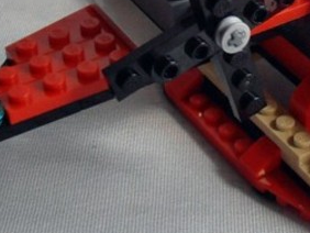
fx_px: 1058
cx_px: 313
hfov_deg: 16.3
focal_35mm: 118
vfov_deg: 12.4
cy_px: -13
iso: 80
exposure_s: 1/250
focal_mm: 6.61
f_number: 3.9
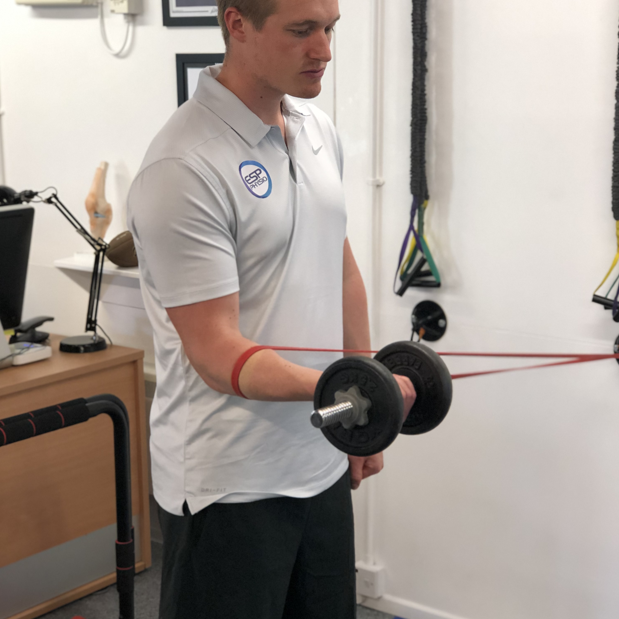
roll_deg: +0.4
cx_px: 312
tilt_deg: -13.4
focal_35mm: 68
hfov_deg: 25.4
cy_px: 303
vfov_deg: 25.4
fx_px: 1376
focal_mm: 6.6
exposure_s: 1/33
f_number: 2.8
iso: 100
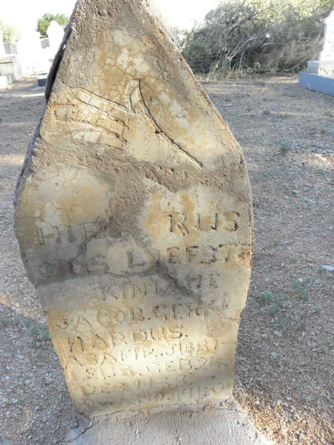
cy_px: 222
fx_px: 334
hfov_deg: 53.1
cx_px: 167
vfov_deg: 67.3
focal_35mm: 26
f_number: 6.3
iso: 200
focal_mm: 4.6
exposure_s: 1/125
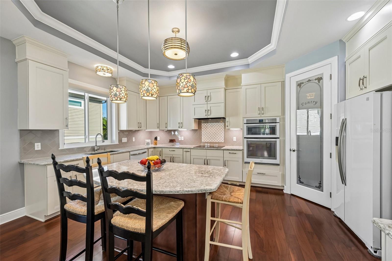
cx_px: 196
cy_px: 130
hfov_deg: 104.3
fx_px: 152
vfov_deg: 81.2
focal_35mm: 14
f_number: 8
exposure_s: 1/80
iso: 400
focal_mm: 14
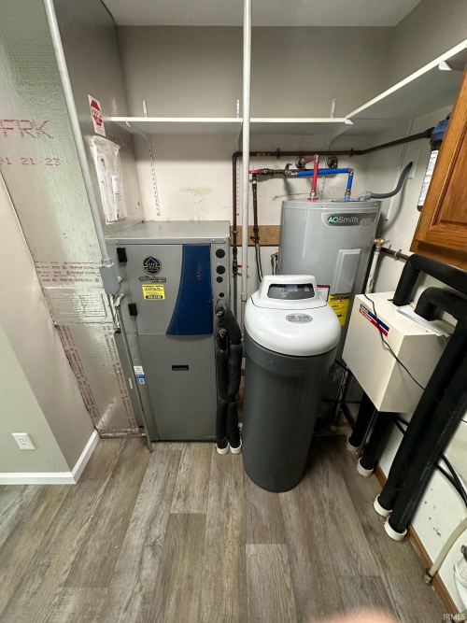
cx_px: 234
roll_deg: -0.9
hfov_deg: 85.7
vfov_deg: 102.1
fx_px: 252
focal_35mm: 14
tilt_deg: -26.0
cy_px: 312
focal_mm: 2.22
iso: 320
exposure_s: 1/60
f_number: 2.2
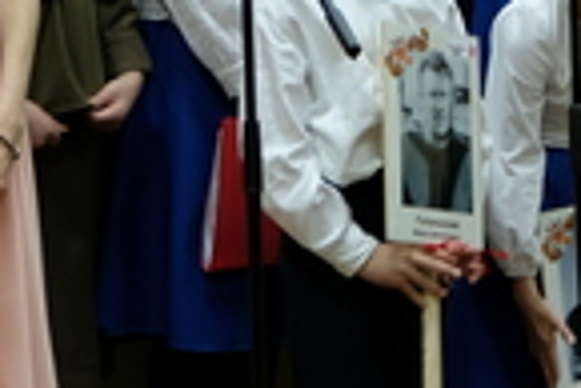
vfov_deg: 5.2
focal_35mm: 260
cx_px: 717
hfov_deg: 7.8
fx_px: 4200
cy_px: -278
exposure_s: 1/12
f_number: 3.6
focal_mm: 39
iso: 400
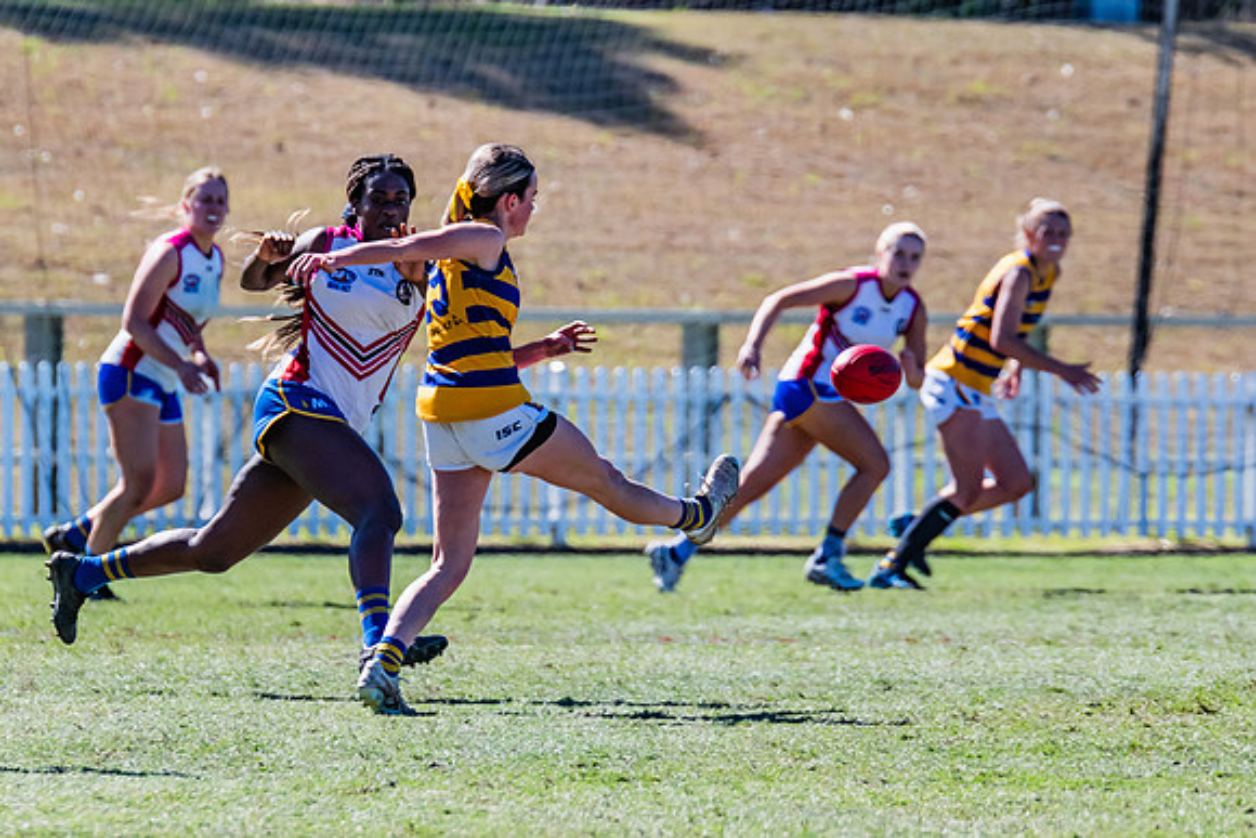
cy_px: 373
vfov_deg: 2.1
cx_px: 701
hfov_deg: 3.2
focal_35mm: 644
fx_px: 22472
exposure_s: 1/1600
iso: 800
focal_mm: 420
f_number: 8
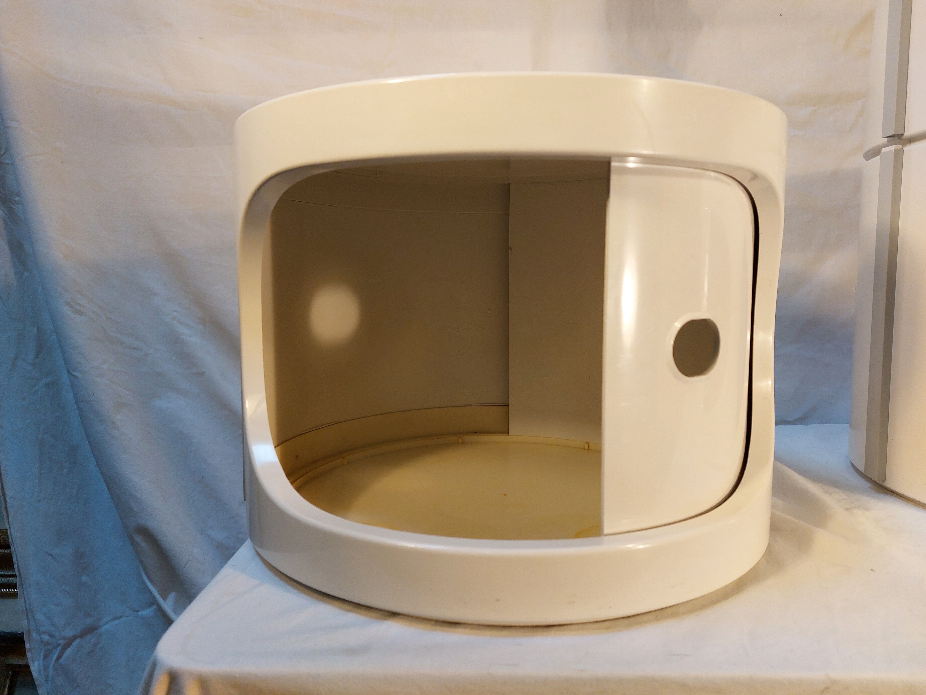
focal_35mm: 24
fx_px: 642
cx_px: 463
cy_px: 348
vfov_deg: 56.8
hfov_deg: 71.6
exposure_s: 1/100
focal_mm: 5.23
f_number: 1.8
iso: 100
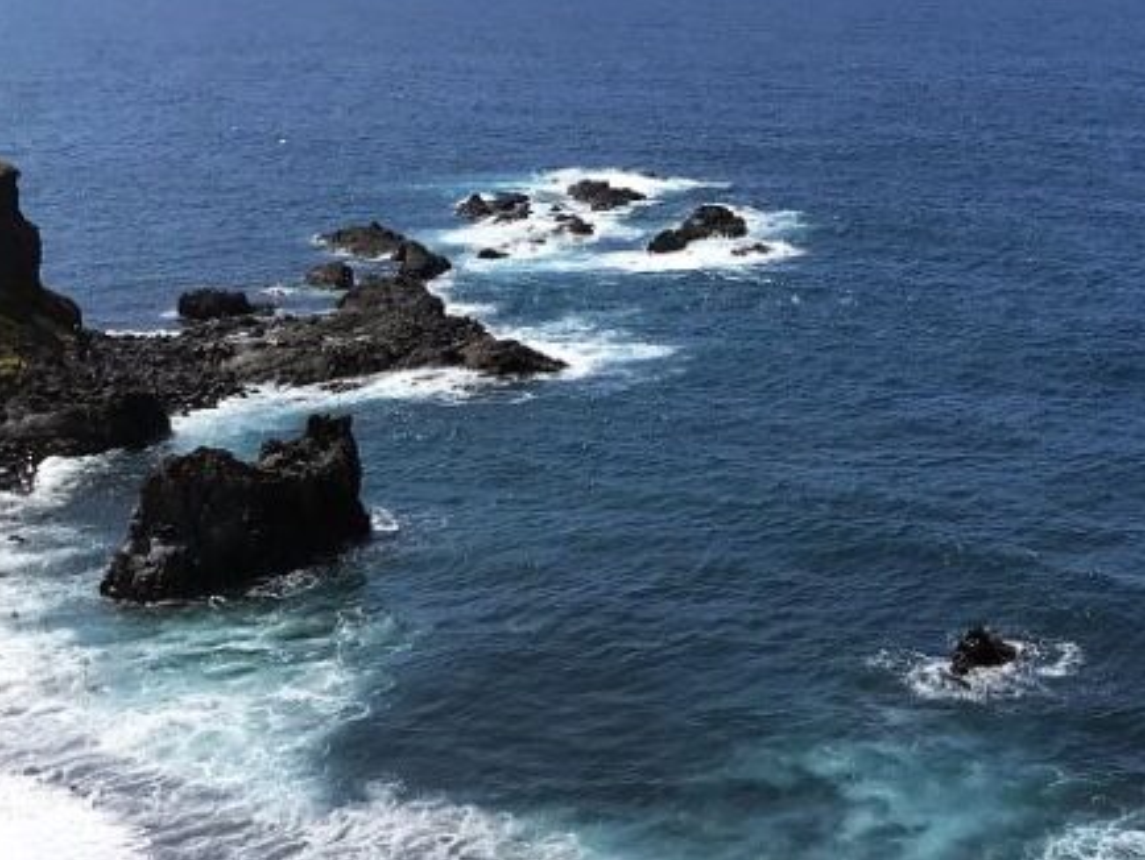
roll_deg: +0.7
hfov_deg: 29.2
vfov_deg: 22.3
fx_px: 2184
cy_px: 398
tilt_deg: -10.9
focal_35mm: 66
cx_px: 749
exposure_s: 1/3195
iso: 20
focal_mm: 3.99
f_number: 1.8
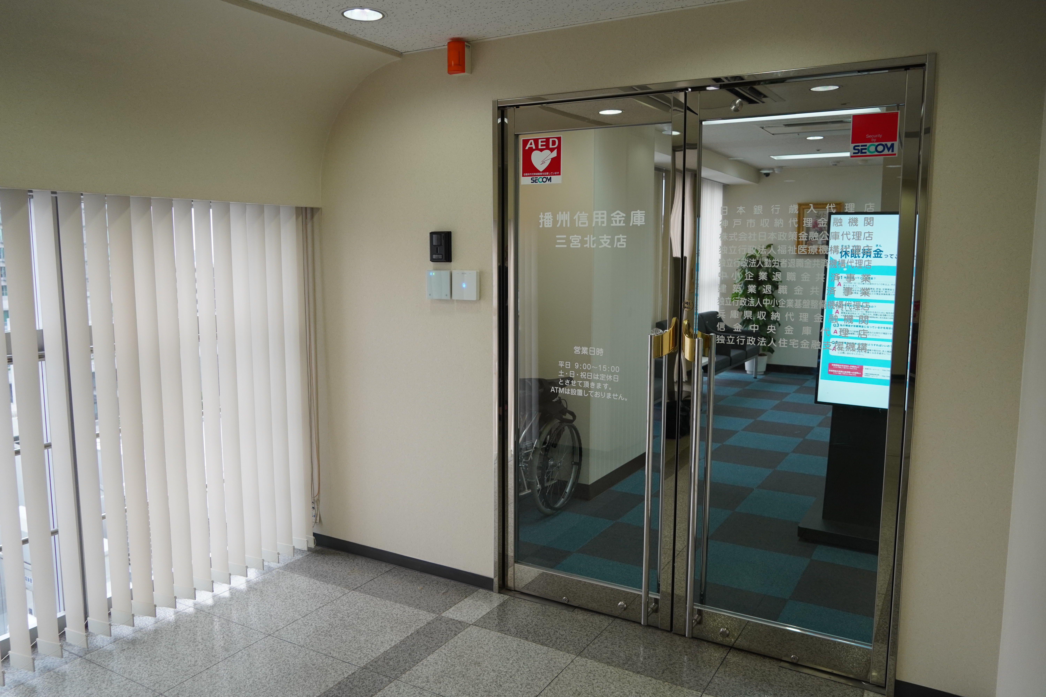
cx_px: 523
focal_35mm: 27
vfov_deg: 47.9
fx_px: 784
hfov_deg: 67.4
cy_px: 348
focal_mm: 18
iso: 500
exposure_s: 1/160
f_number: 4
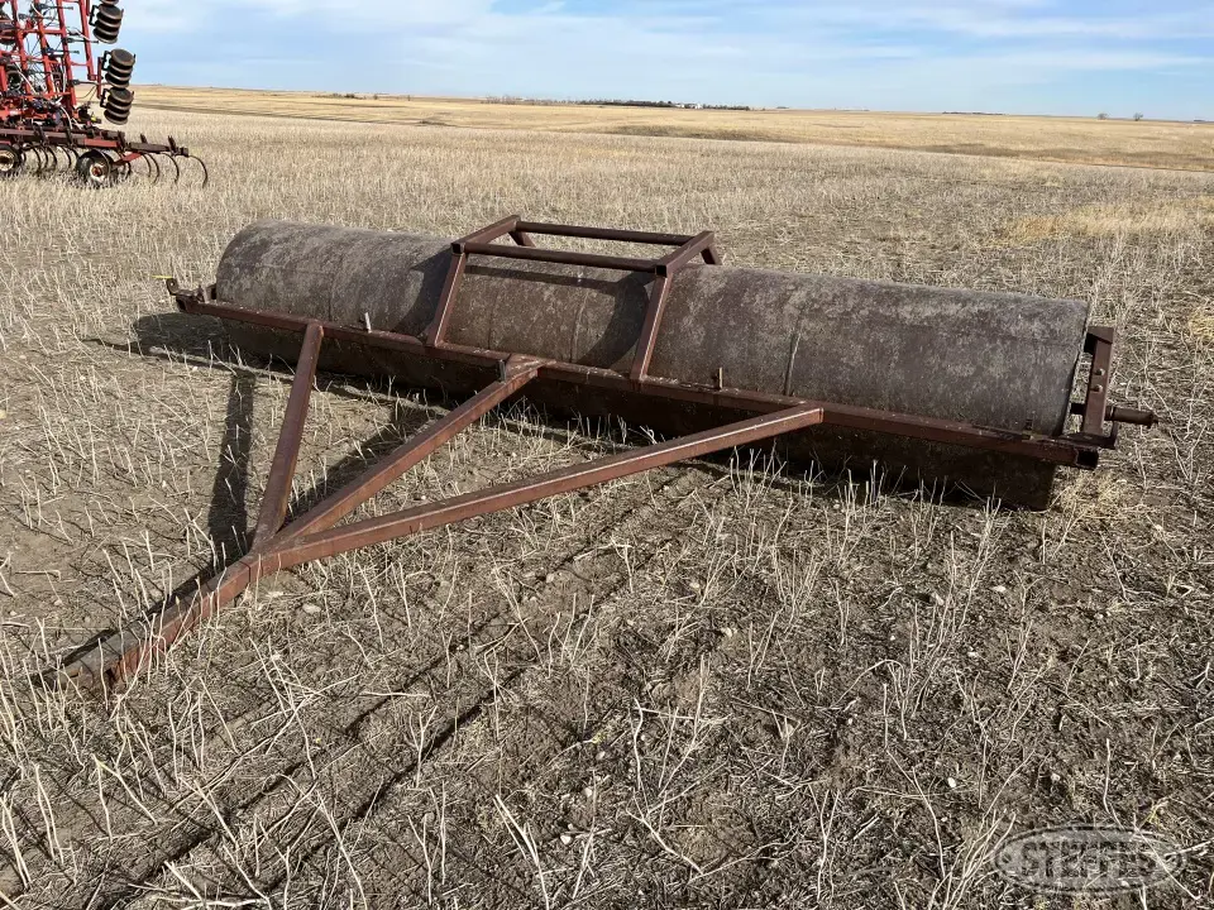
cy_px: 455
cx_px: 607
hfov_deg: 67.3
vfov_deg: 53.1
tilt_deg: -21.2
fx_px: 912
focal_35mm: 26
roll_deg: -1.1
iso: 50
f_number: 1.5
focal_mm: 5.7
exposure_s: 1/2695
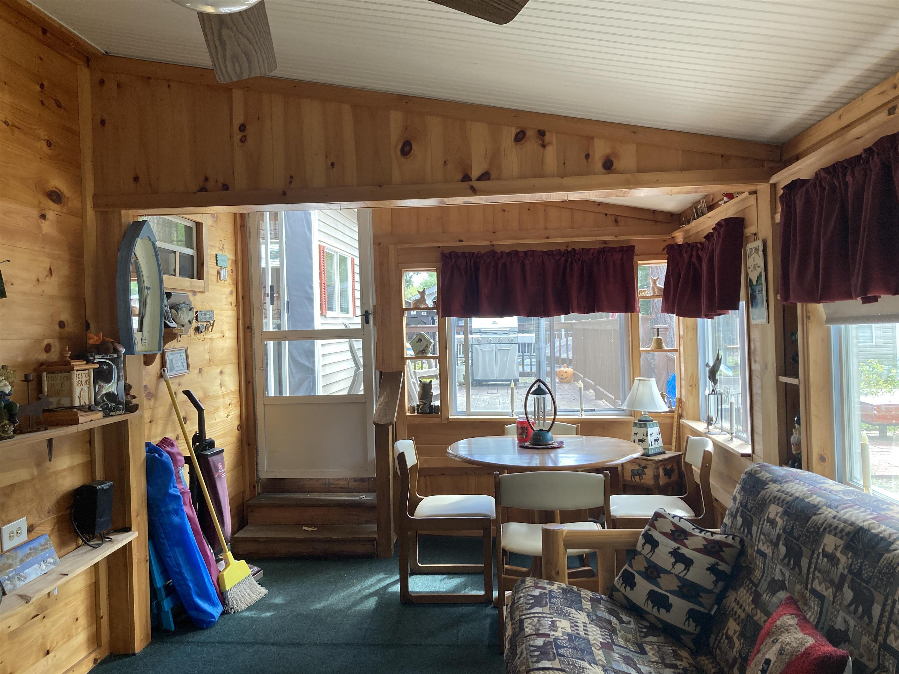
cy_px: 337
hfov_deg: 63.4
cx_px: 450
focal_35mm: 28
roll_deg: +1.0
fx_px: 727
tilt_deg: +0.9
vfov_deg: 49.7
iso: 80
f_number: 1.8
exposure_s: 1/121
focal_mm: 3.99
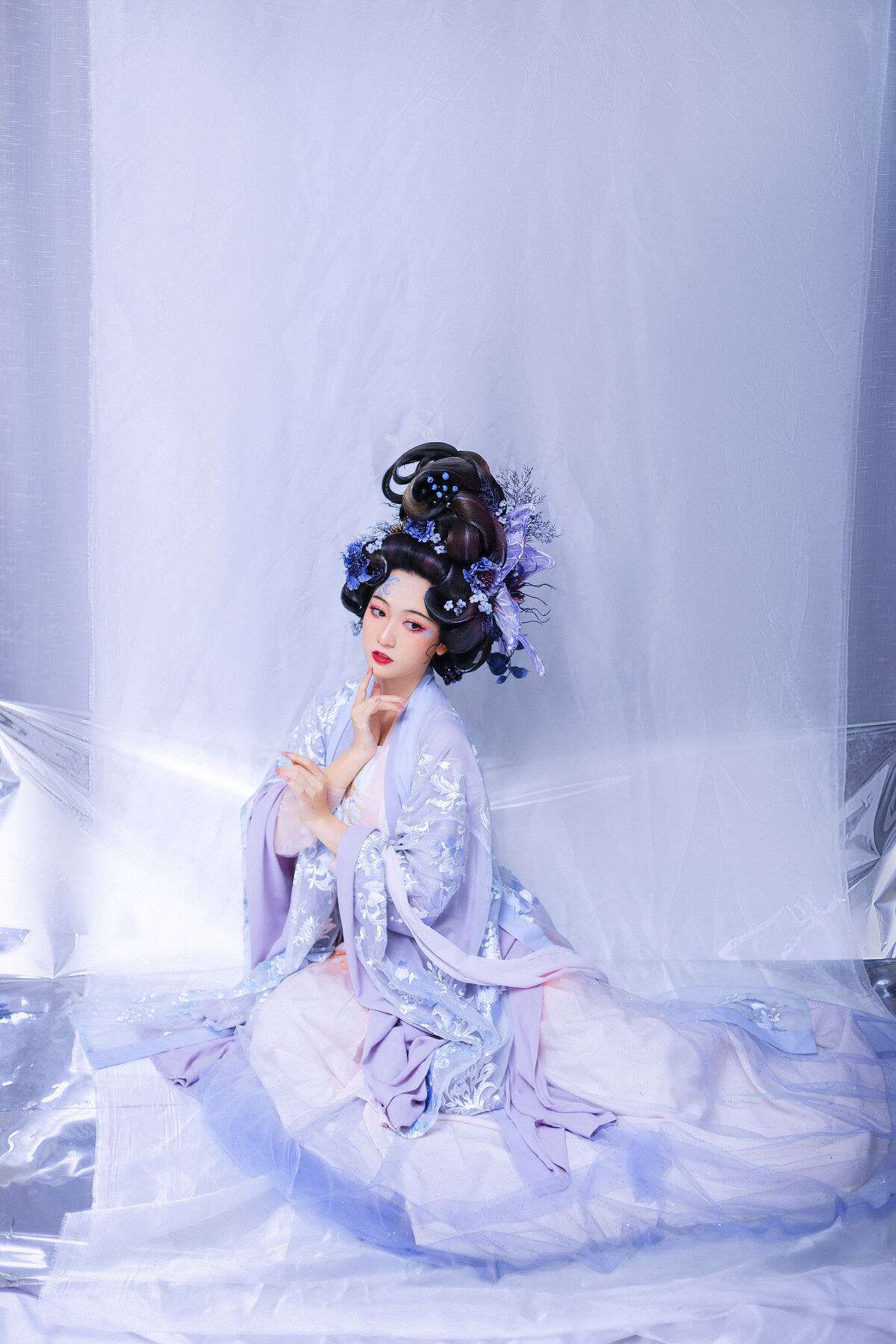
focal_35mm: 50
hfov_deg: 27.0
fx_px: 1867
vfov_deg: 39.6
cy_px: 672
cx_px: 448
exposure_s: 1/160
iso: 100
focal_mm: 50
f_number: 2
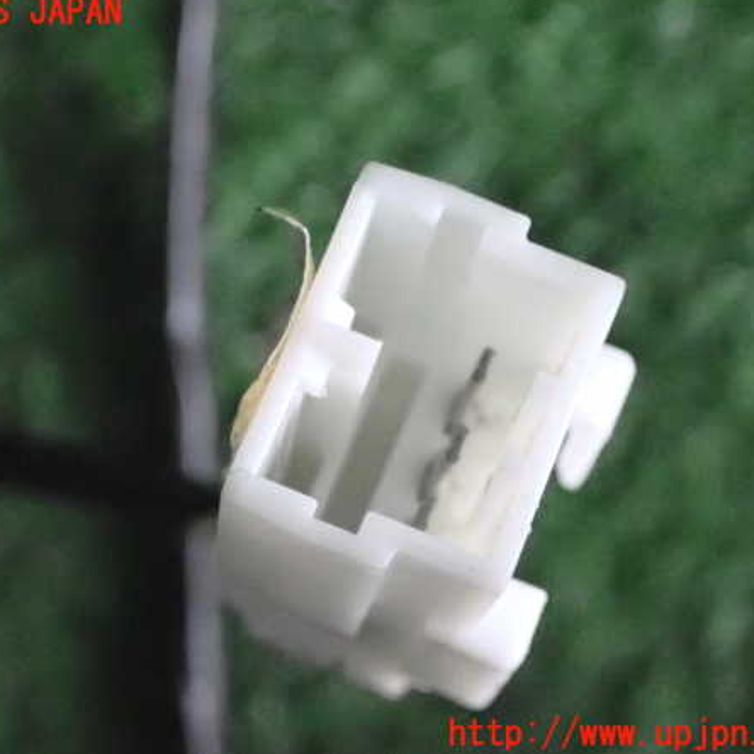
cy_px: 374
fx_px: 2415
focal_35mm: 98
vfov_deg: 17.7
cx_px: 323
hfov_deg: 17.7
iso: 6400
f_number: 4.3
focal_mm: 14.62
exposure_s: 1/250
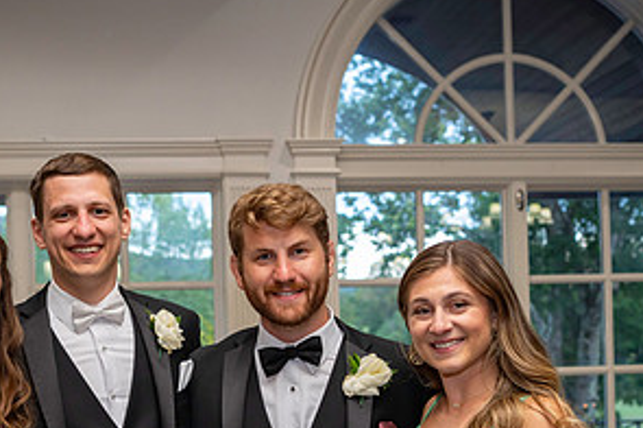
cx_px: 242
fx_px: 1124
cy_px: 371
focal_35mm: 63
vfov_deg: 21.1
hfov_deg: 31.8
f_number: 3.5
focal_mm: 32
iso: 800
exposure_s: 1/125
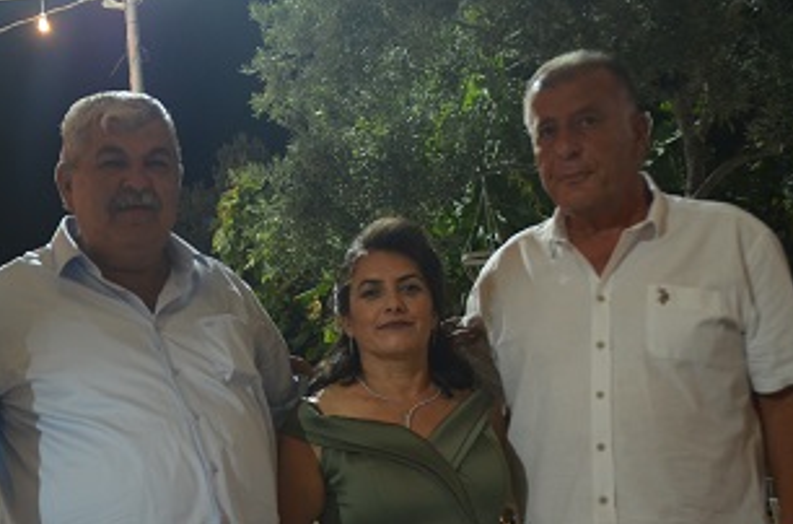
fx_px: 1186
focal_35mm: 54
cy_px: 362
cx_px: 228
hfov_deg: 36.4
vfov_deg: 24.7
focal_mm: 22
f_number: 3.5
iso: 800
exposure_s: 1/50
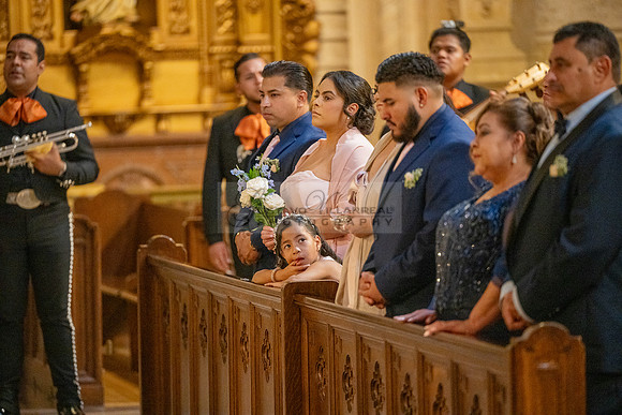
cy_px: 208
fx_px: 3456
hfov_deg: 10.3
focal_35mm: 200
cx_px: 311
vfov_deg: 6.9
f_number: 2.8
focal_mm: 200
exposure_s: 1/200
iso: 2000
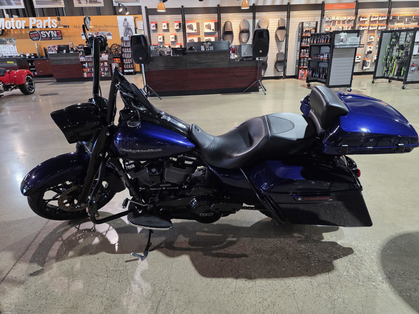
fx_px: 278
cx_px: 210
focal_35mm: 23
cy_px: 157
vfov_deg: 58.9
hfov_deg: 73.9
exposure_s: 1/120
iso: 400
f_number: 1.7
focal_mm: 6.3
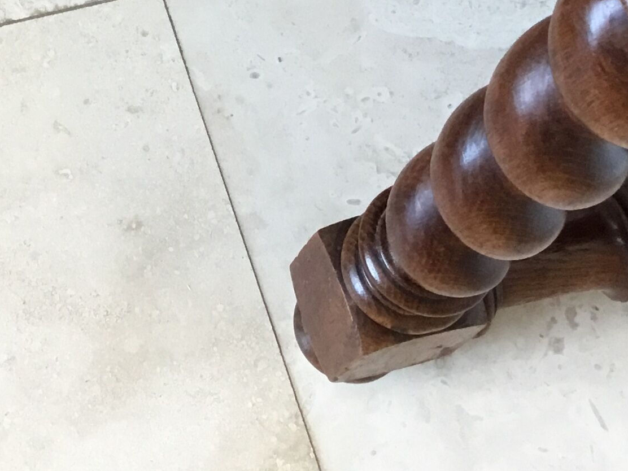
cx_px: -21
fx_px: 1651
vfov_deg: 15.5
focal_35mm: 91
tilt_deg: -62.4
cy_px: -142
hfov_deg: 20.7
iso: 125
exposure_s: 1/33
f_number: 2.4
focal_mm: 3.3
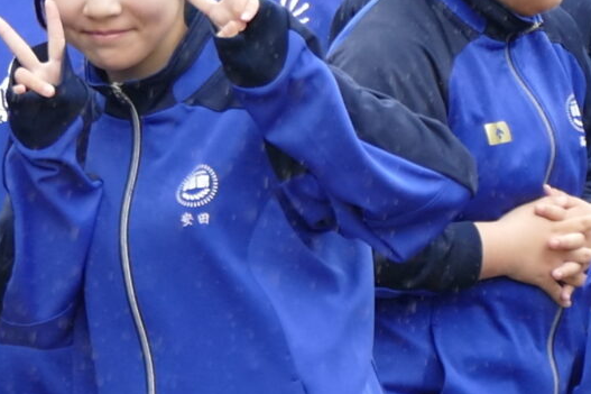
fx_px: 8632
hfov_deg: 3.9
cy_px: 85
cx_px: -91
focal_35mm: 526
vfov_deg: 2.6
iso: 320
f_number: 3.9
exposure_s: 1/500
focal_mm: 56.08
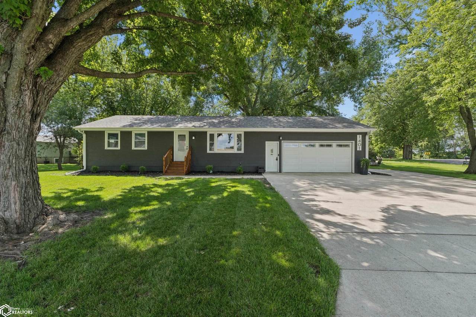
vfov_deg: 77.3
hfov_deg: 100.4
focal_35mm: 15
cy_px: 158
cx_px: 238
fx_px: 198
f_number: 8
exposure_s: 1/125
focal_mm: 10
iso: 250
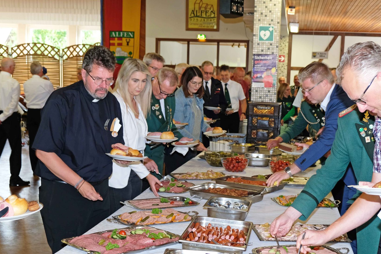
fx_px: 550
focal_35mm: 52
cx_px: 221
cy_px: 173
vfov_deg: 25.8
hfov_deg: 38.1
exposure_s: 1/30
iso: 250
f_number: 3.6
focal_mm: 22.3
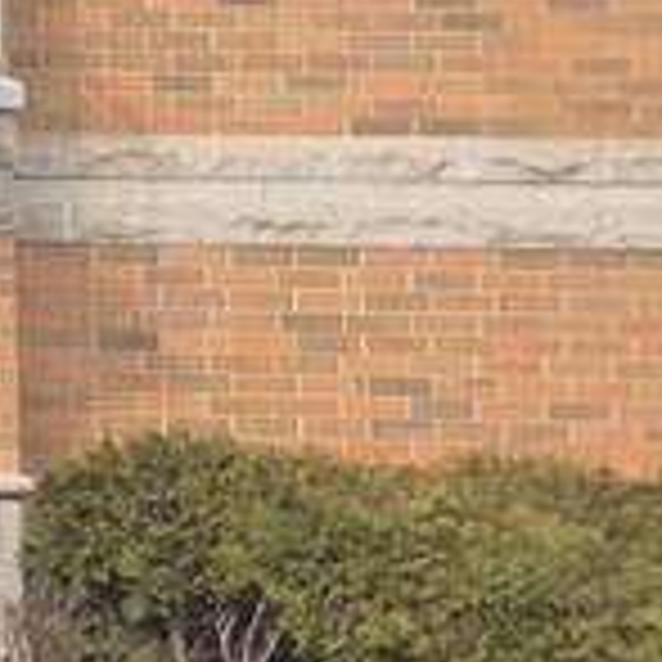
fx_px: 3830
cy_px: 311
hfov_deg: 7.2
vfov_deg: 9.9
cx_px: -2040
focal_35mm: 177
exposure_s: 1/335
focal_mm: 6.25
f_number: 1.7
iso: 12
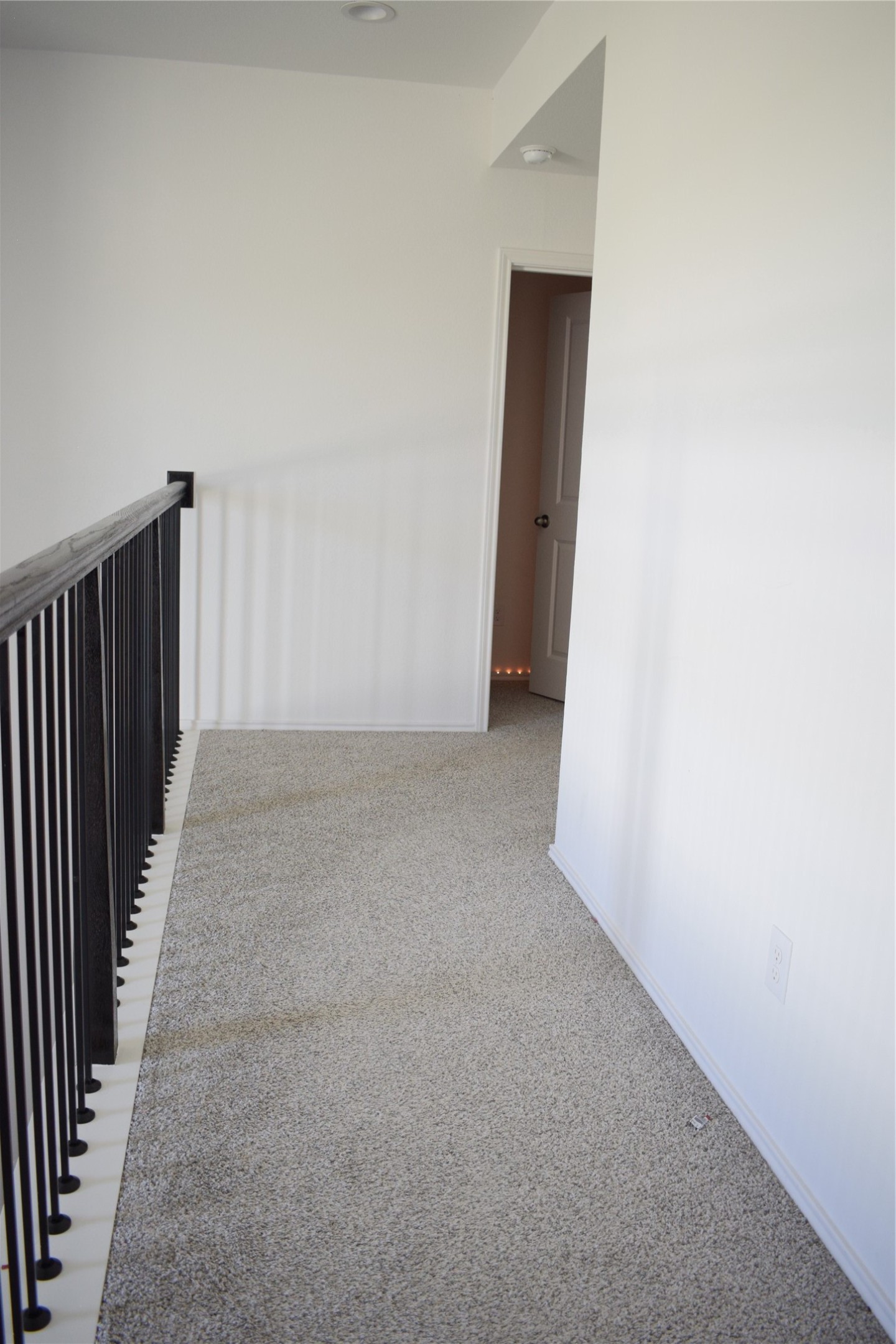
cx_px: 448
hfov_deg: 43.6
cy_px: 672
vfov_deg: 61.9
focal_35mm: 30
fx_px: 1120
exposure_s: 1/60
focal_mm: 20
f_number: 4
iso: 640
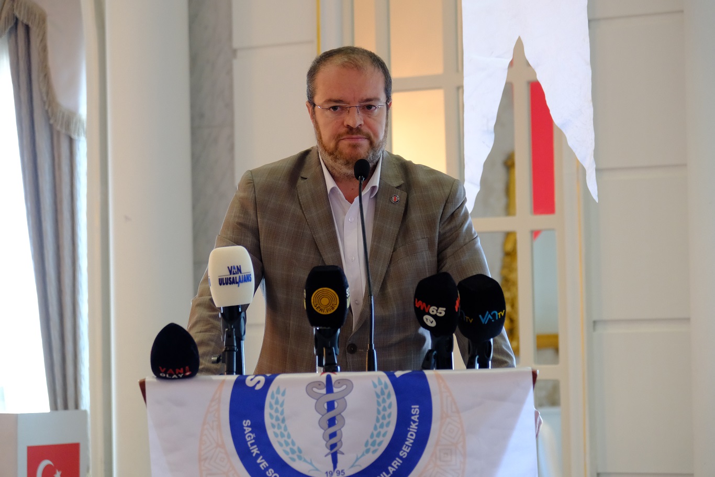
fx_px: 2383
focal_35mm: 120
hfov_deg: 17.1
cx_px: 358
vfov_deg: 11.4
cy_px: 238
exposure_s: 1/30
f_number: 4
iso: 2500
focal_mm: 80
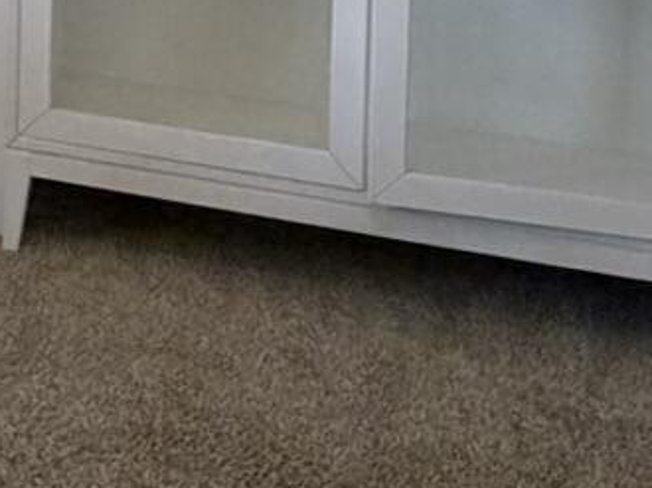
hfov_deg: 20.8
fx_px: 1637
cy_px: -452
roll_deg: -0.7
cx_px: -154
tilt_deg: -0.8
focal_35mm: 87
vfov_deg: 14.4
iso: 320
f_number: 2.2
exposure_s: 1/60
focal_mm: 2.22
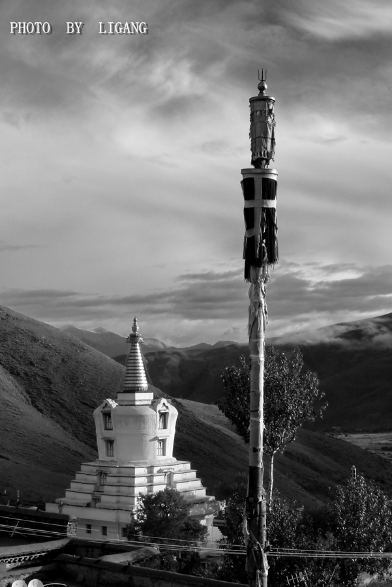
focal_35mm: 65
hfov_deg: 20.9
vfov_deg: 30.9
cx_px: 196
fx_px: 1060
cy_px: 294
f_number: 6.3
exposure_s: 1/1000
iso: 400
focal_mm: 13.9
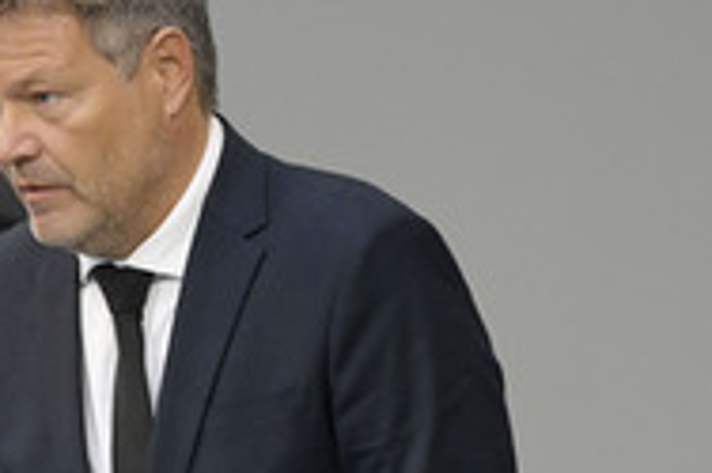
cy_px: 409
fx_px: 17053
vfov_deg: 1.6
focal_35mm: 863
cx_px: 108
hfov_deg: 2.4
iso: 8000
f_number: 5.6
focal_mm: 360
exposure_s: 1/400
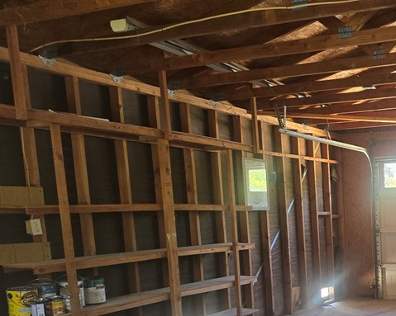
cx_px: 390
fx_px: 562
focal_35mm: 48
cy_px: 295
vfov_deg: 29.9
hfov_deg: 35.3
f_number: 1.7
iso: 320
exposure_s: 1/120
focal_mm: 6.3
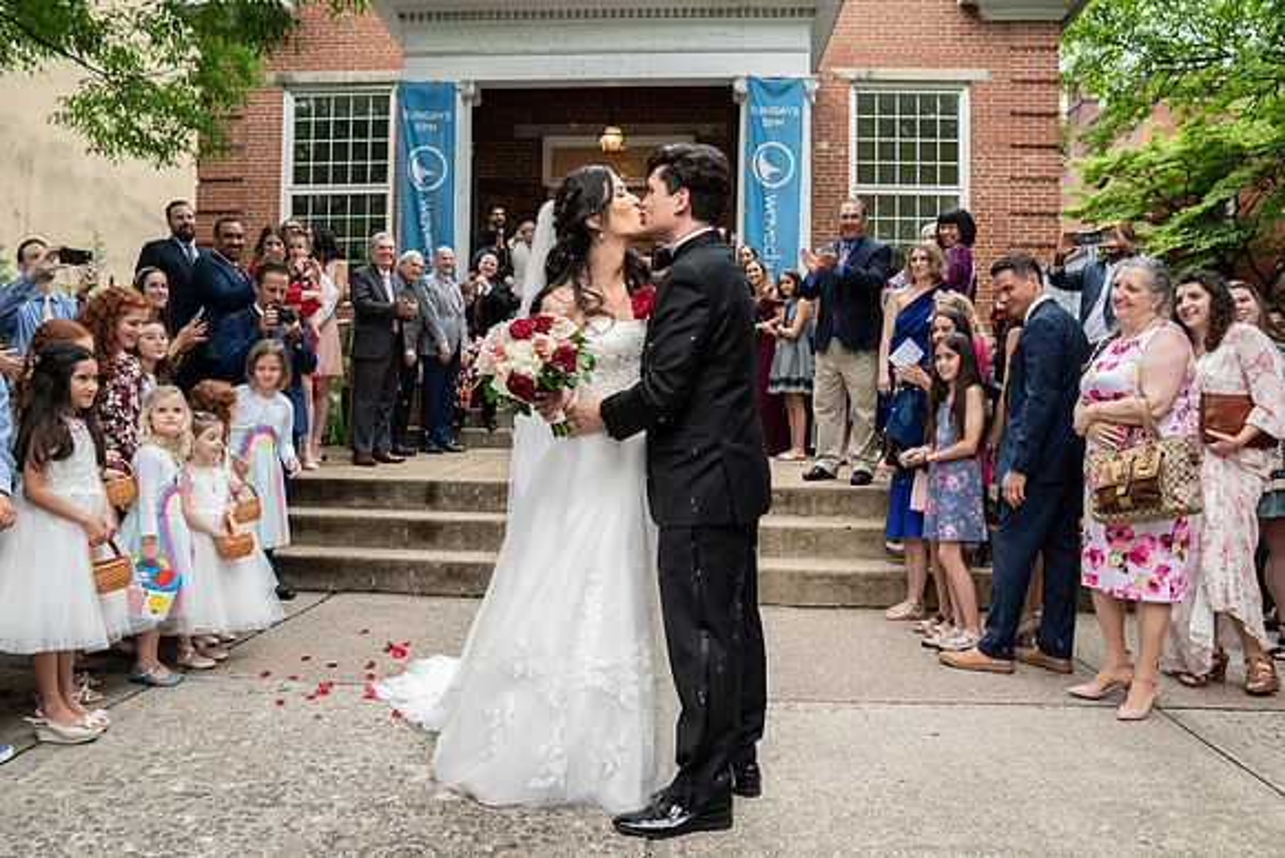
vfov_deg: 49.9
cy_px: 433
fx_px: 922
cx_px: 641
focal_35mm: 26
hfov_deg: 69.7
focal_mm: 25
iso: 800
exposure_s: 1/250
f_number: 4
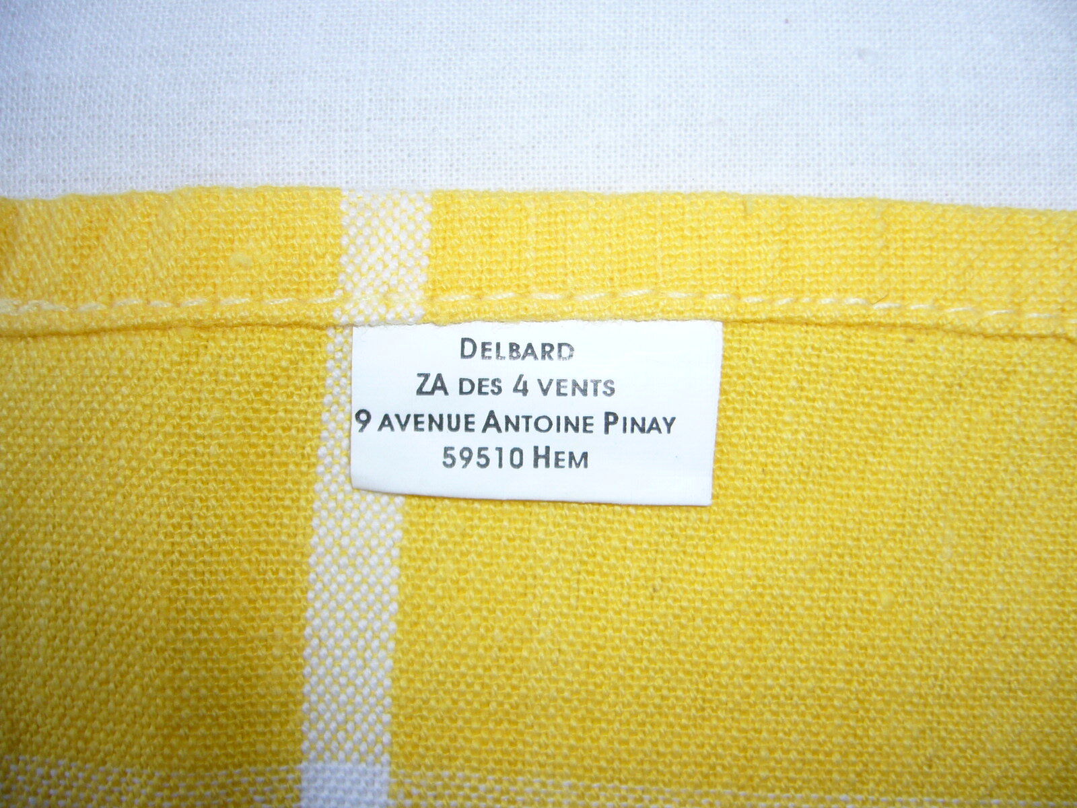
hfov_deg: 52.6
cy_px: 404
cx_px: 538
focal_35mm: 35
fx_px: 1089
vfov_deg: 40.7
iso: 80
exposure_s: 1/60
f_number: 2.8
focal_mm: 5.8
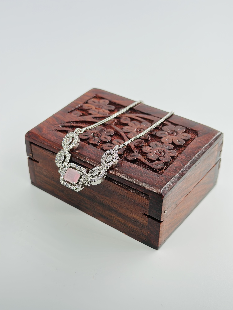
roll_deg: -2.0
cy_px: 155
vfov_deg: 39.7
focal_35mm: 48
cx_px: 116
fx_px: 431
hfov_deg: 30.3
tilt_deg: -37.9
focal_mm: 6.86
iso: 80
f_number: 1.78
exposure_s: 1/467
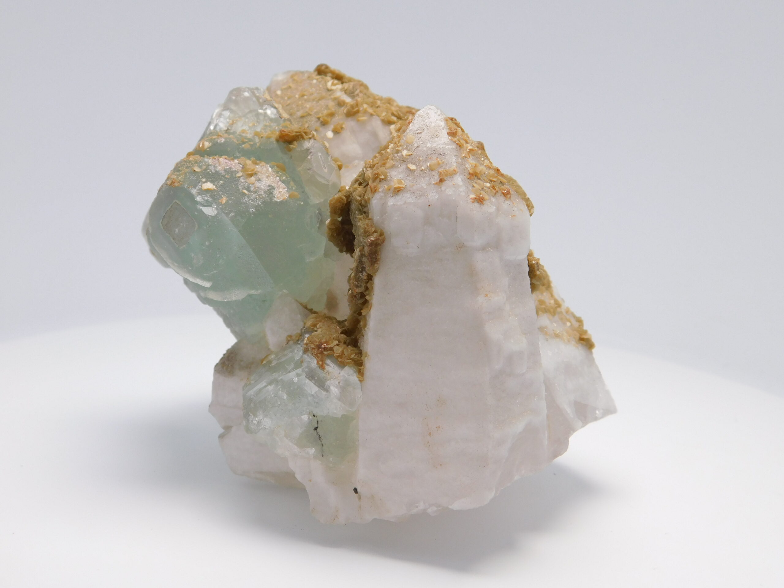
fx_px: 1019
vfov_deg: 32.2
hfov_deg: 42.1
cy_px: 294
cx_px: 392
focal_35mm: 45
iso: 125
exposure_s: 1/200
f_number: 3.7
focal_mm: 8
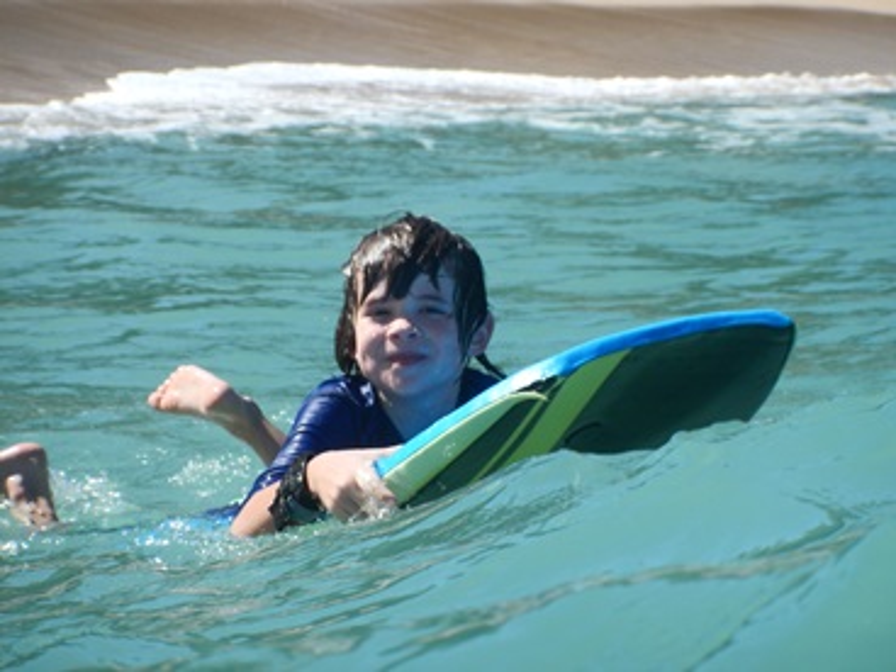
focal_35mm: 100
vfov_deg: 14.8
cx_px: 448
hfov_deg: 19.6
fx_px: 2588
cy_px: 336
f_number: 4.6
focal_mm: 18
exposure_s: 1/640
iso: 125
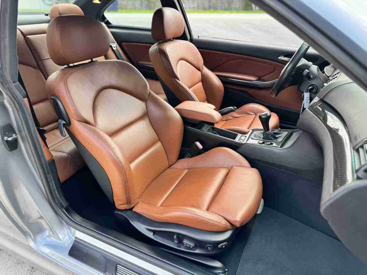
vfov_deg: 56.8
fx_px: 254
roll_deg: -1.3
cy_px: 138
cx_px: 184
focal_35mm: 24
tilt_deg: -26.7
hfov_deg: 71.6
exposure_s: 1/192
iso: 64
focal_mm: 6.76
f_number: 1.78
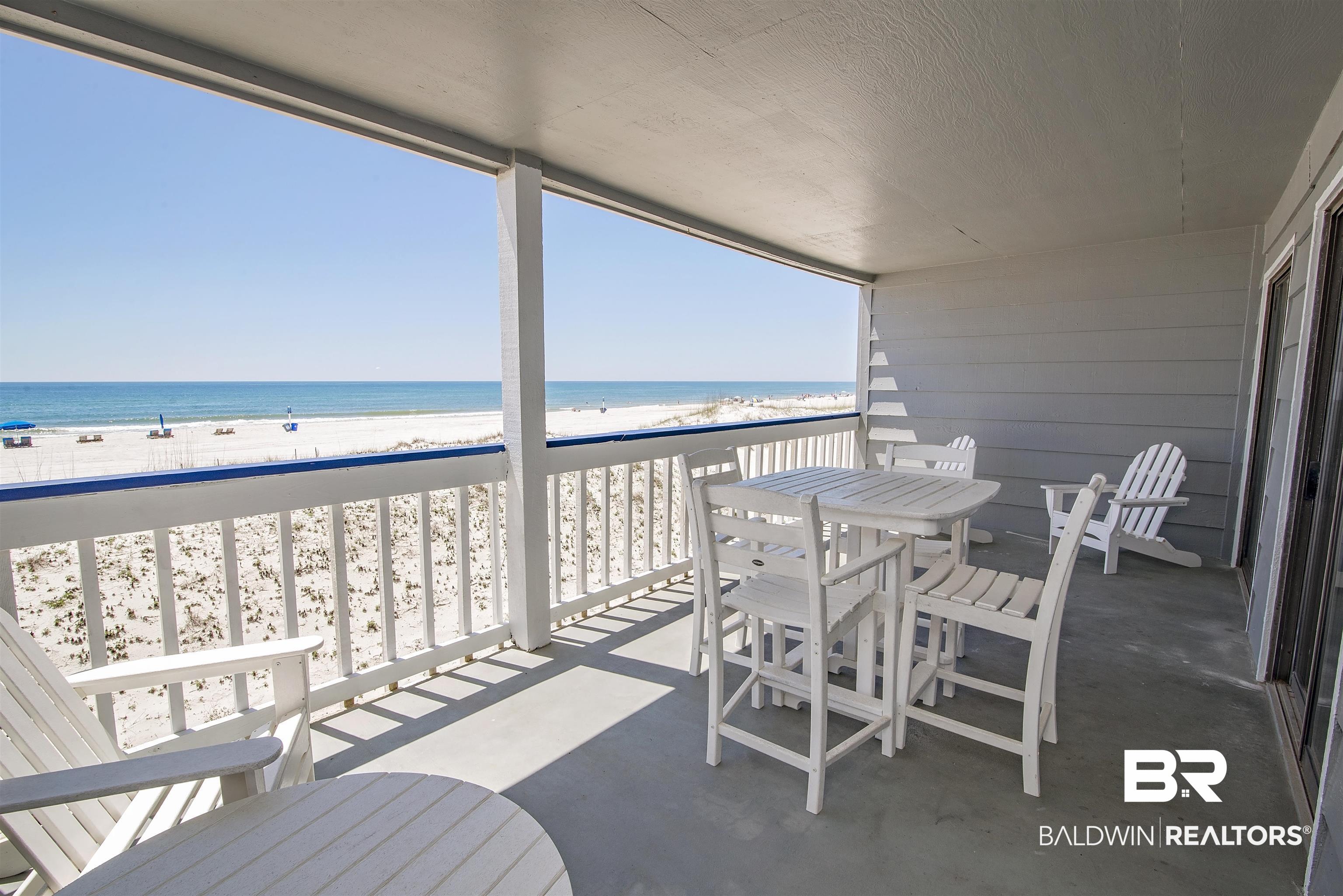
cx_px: 672
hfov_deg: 96.7
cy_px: 448
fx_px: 597
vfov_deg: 73.7
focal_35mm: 16
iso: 160
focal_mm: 16
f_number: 13
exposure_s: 1/100
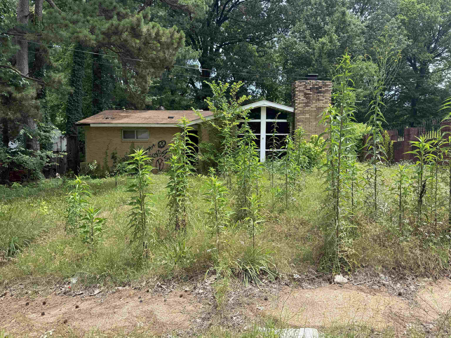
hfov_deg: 71.6
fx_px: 313
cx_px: 226
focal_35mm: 24
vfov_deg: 56.8
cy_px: 169
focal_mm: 6.76
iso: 80
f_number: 1.78
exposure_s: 1/1094
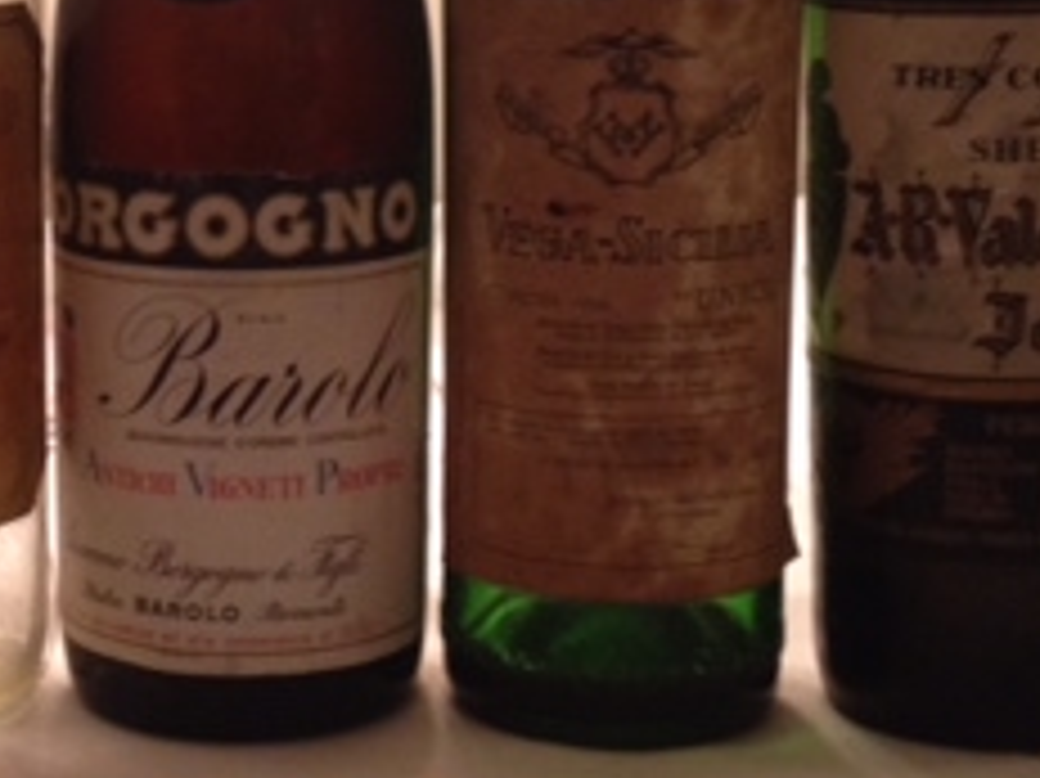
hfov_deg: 20.0
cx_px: 225
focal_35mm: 97
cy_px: 207
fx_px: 2913
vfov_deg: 15.2
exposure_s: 1/20
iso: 200
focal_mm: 4.28
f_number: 2.4
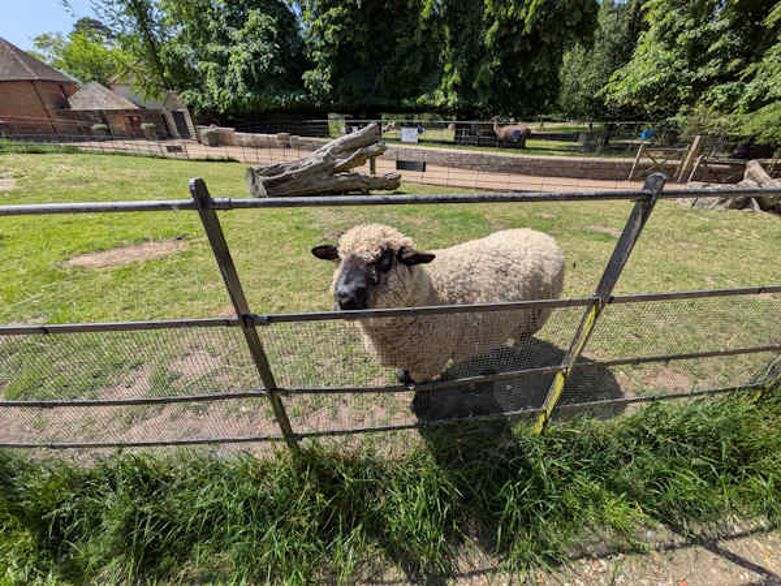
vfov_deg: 85.7
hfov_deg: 102.1
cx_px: 390
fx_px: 316
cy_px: 293
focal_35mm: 14
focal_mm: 1.85
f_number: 2.2
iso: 47
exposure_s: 1/1481
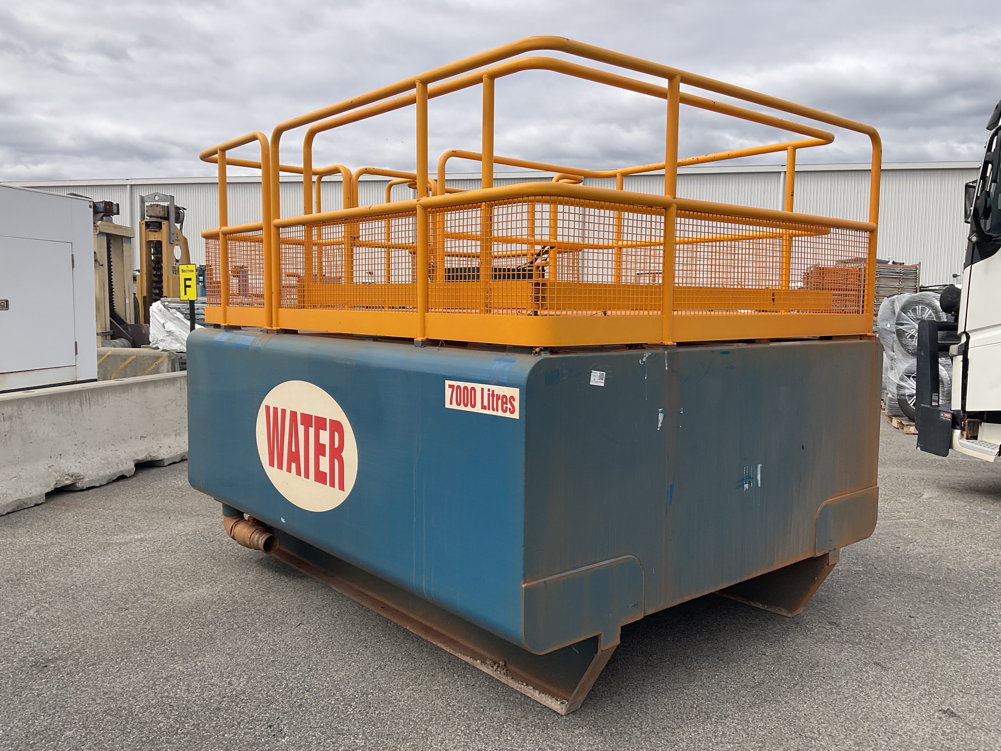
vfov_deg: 48.2
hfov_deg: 61.7
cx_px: 500
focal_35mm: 29
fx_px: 839
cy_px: 376
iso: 16
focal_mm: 3
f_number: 1.8
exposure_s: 1/2141
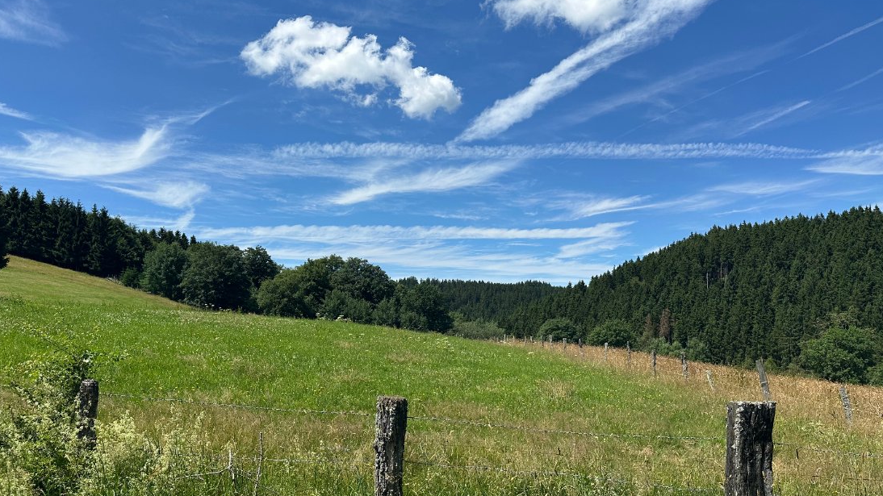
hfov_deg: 69.9
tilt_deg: +2.7
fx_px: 632
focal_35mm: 27
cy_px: 278
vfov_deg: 42.8
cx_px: 454
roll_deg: +0.5
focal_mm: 6.86
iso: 80
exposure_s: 1/5525
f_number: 1.78
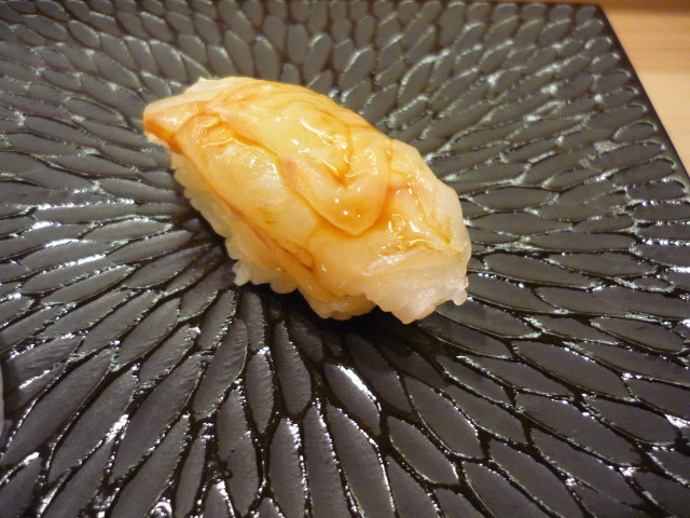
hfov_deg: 55.4
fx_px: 658
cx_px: 345
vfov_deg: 42.9
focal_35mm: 33
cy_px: 259
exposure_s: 1/20
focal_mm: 5.5
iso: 400
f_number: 2.8
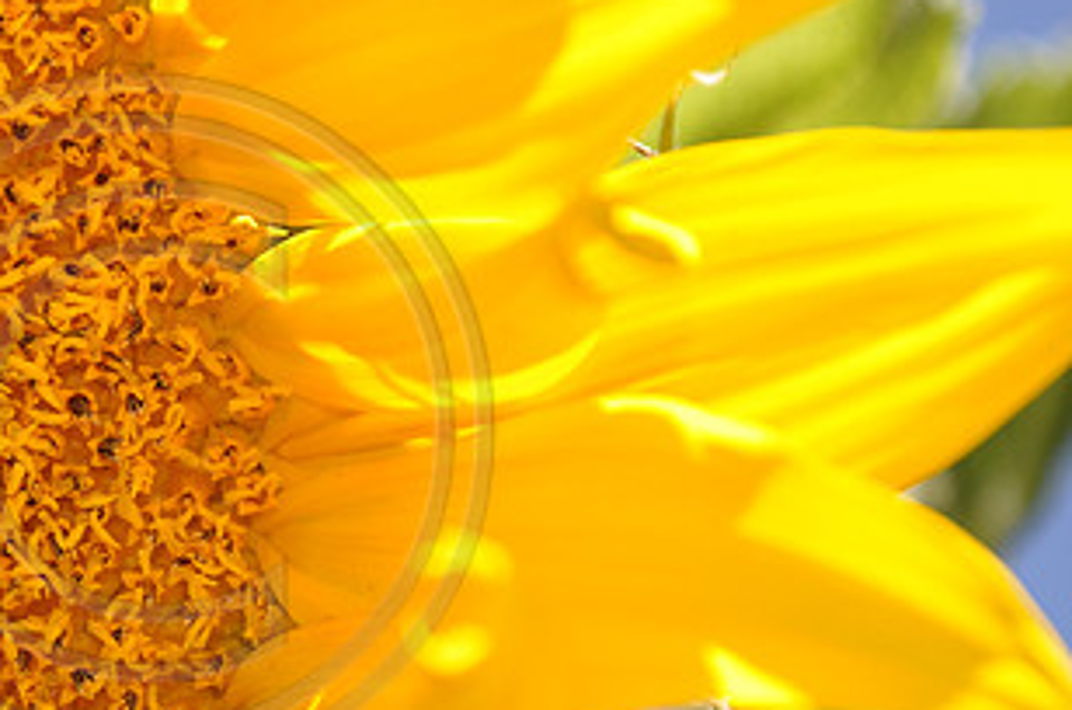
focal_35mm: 297
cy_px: 426
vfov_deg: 4.6
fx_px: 8824
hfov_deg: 6.9
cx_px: 132
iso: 200
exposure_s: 1/200
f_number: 8
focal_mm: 105
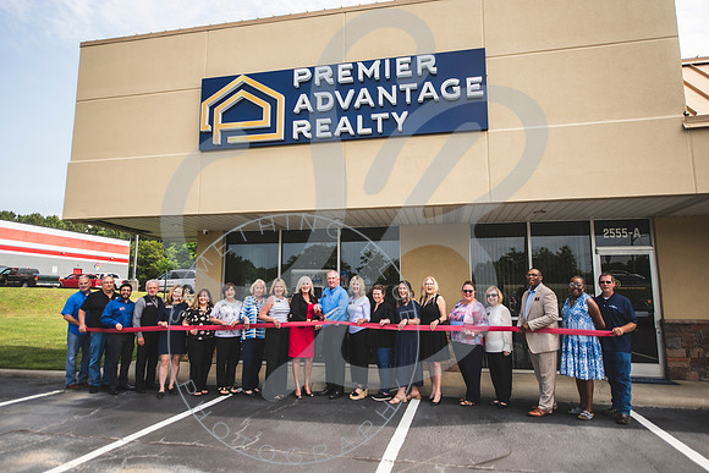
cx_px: 352
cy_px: 237
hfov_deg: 75.4
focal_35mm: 23
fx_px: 459
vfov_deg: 54.5
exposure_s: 1/800
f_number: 2.8
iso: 100
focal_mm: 23
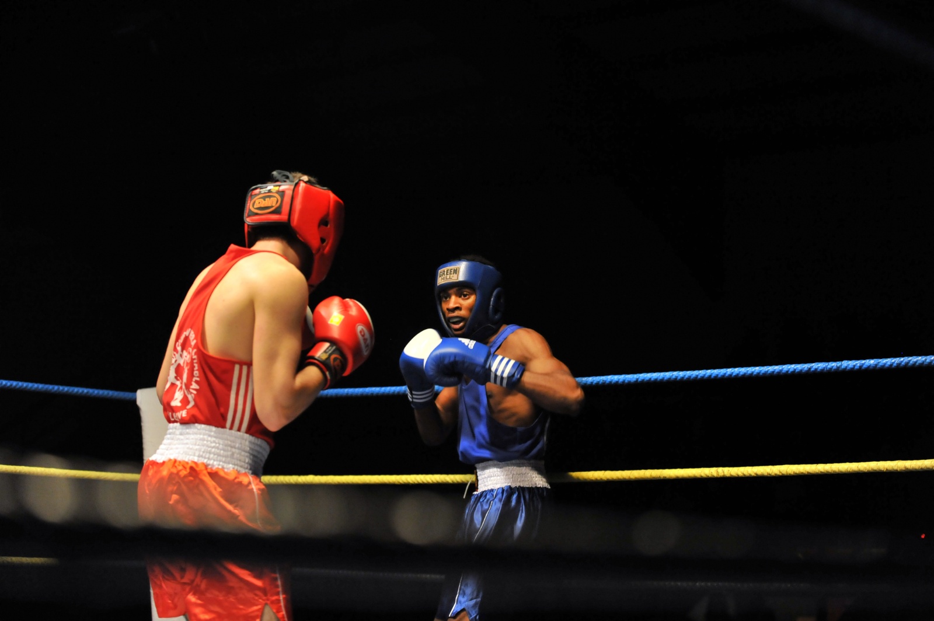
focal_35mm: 70
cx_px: 467
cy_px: 310
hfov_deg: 28.9
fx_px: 1815
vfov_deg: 19.4
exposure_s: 1/320
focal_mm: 70
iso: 3200
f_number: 2.8
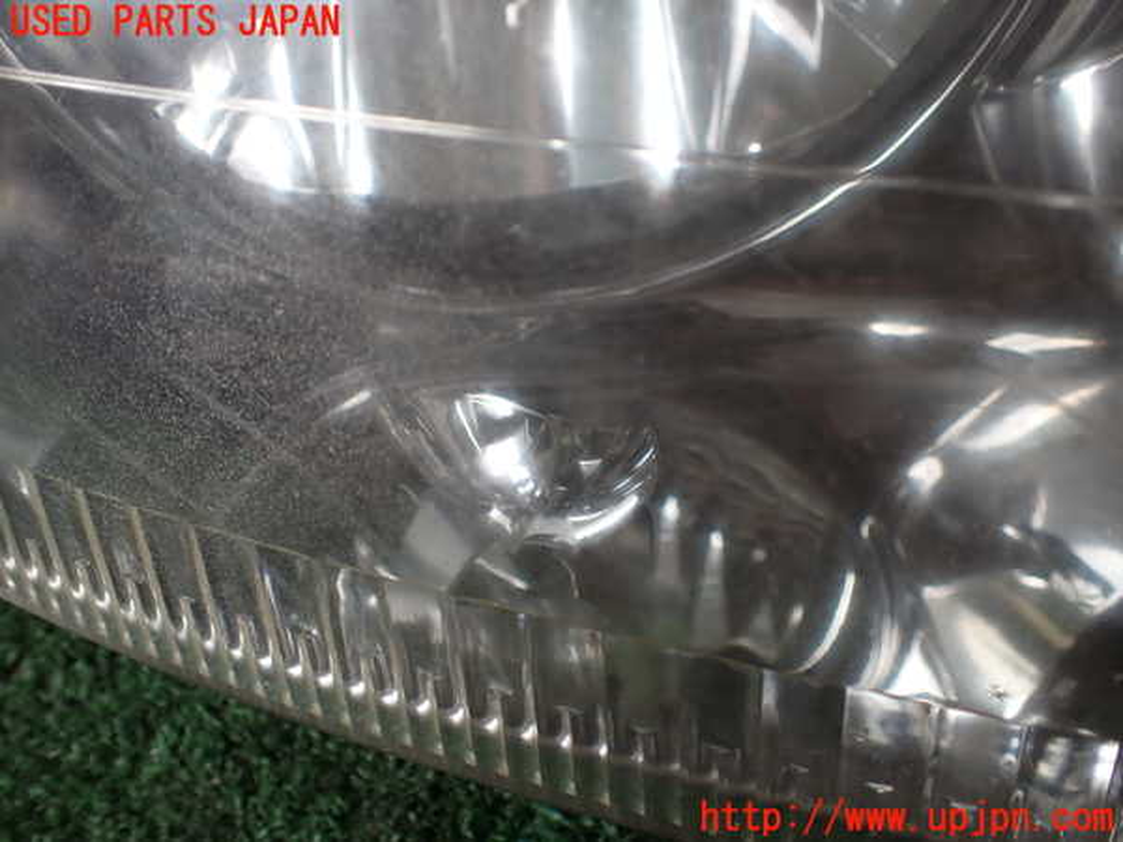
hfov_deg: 60.0
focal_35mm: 30
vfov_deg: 46.8
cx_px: 562
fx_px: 973
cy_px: 421
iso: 160
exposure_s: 1/125
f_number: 2.3
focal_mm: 5.4
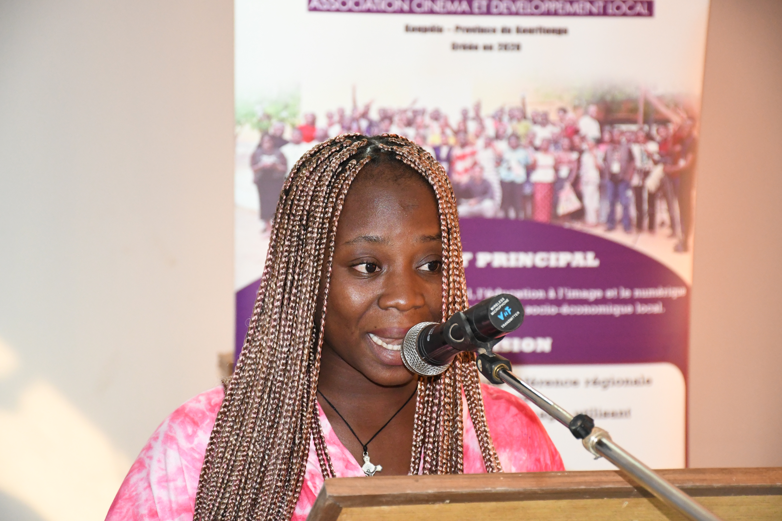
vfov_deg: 10.8
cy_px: 260
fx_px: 2759
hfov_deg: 16.1
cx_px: 391
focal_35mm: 127
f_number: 6.3
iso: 4500
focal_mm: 85
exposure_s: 1/125
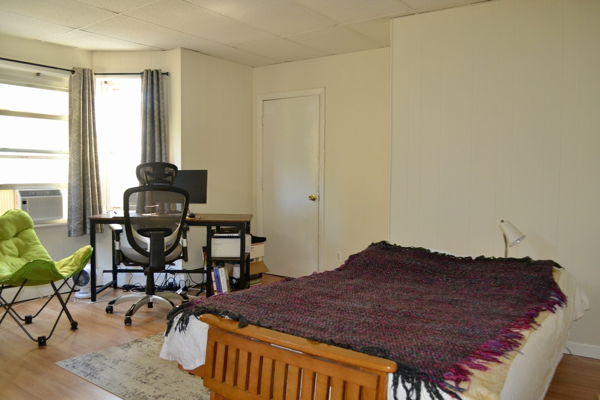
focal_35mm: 27
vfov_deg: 47.9
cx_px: 300
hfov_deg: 67.4
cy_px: 200
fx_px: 450
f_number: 3.5
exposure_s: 1/60
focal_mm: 18
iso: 720
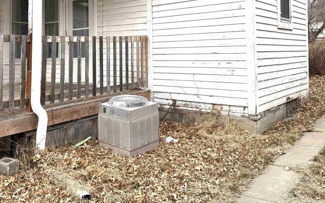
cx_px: 126
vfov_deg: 32.6
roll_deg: +0.7
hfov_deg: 51.1
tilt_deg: +2.9
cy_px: 38
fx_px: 337
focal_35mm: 38
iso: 80
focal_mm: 6.76
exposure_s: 1/370
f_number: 1.78
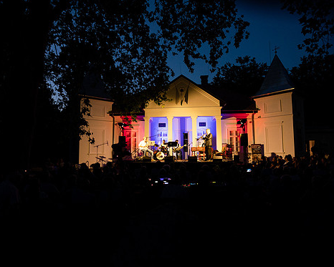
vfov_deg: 65.5
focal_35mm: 21
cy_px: 134
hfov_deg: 77.6
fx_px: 208
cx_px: 162
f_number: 2.5
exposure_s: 1/200
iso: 1250
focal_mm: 16
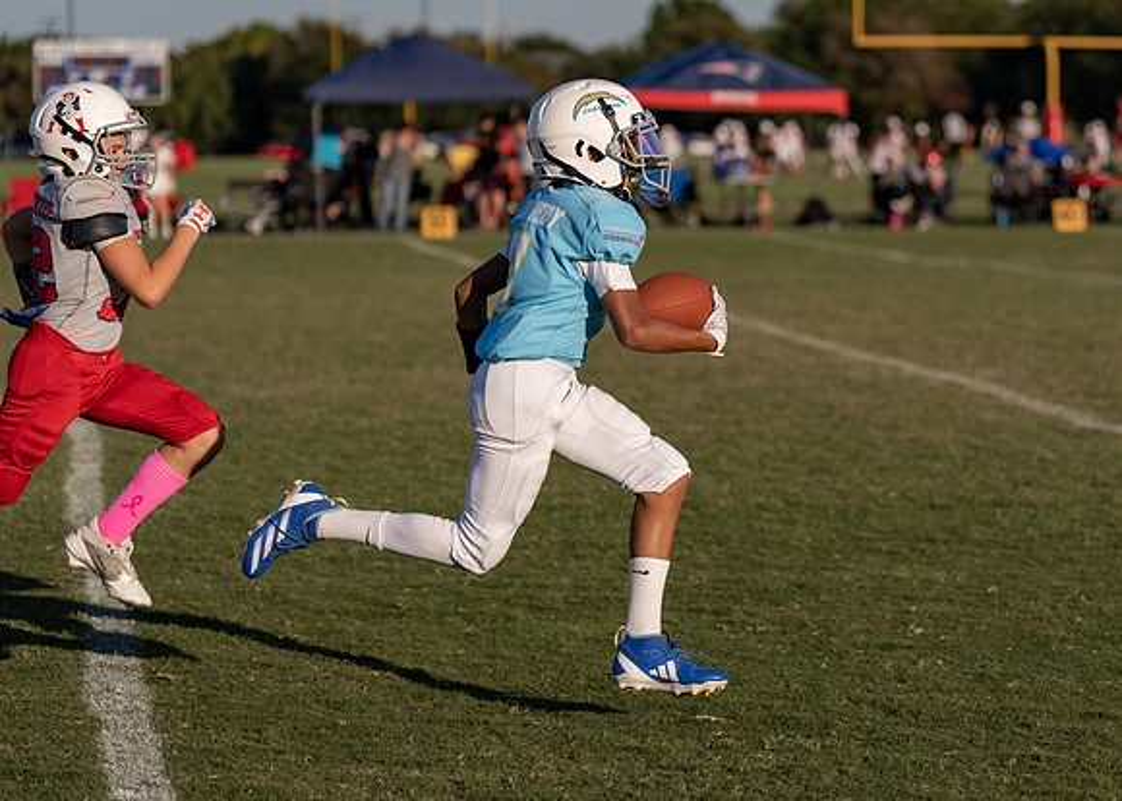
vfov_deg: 11.7
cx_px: 703
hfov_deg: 16.3
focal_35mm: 123
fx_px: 3903
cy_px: 401
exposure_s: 1/2500
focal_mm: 99
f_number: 2.8
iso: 100
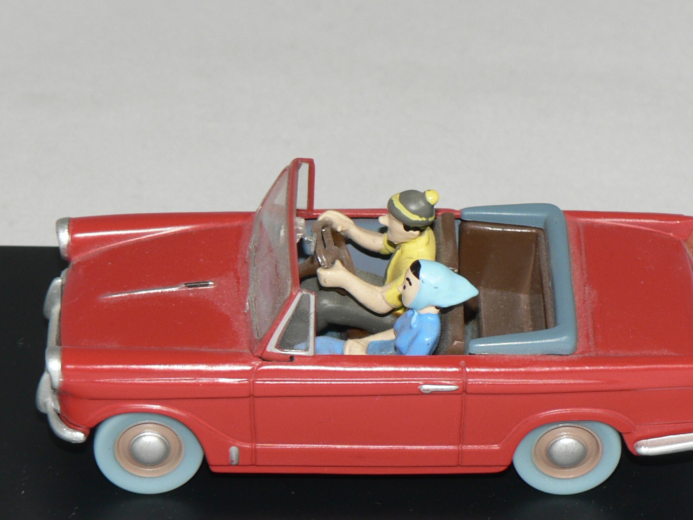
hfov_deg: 11.4
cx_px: 349
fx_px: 3483
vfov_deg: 8.5
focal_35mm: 174
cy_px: 303
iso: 80
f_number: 4
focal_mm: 15.5
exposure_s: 1/60
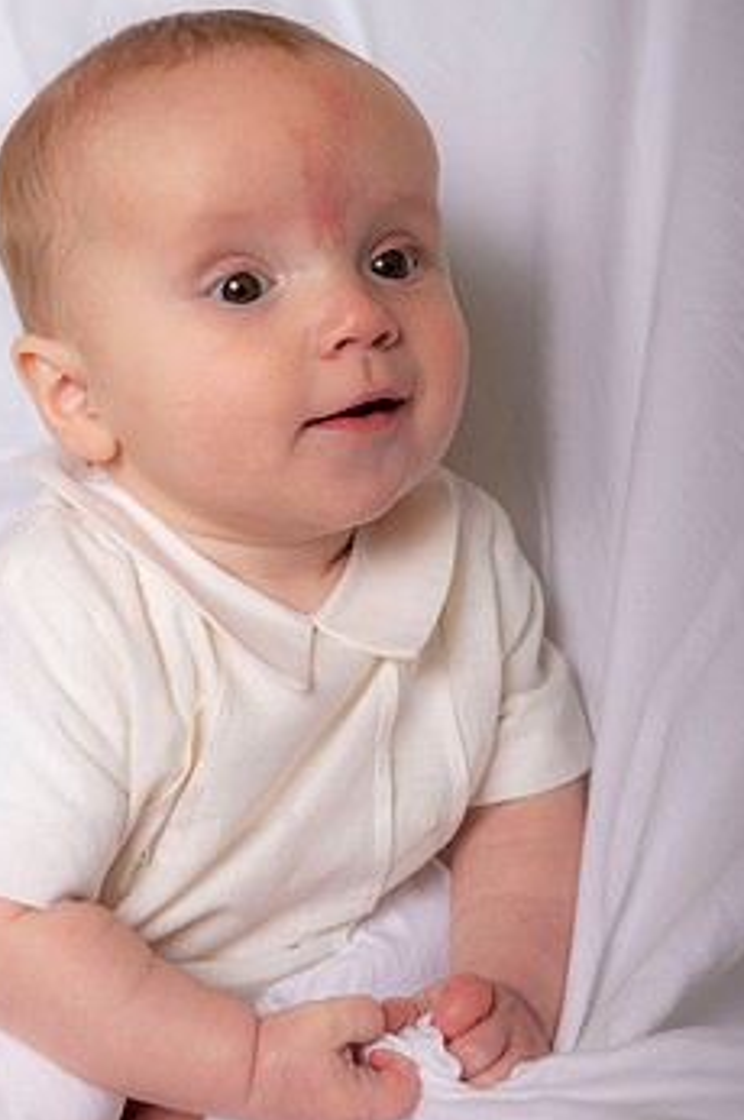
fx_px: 2826
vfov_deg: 22.4
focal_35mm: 91
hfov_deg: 15.0
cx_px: 286
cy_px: 615
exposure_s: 1/200
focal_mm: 70
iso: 250
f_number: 5.6
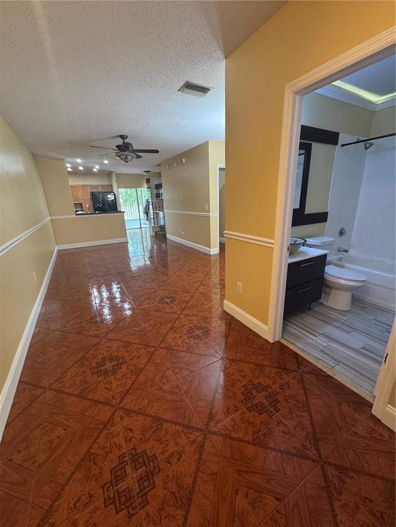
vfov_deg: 102.1
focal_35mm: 14
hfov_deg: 85.7
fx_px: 213
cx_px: 198
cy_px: 264
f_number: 2.2
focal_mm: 2.22
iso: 400
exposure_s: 1/60
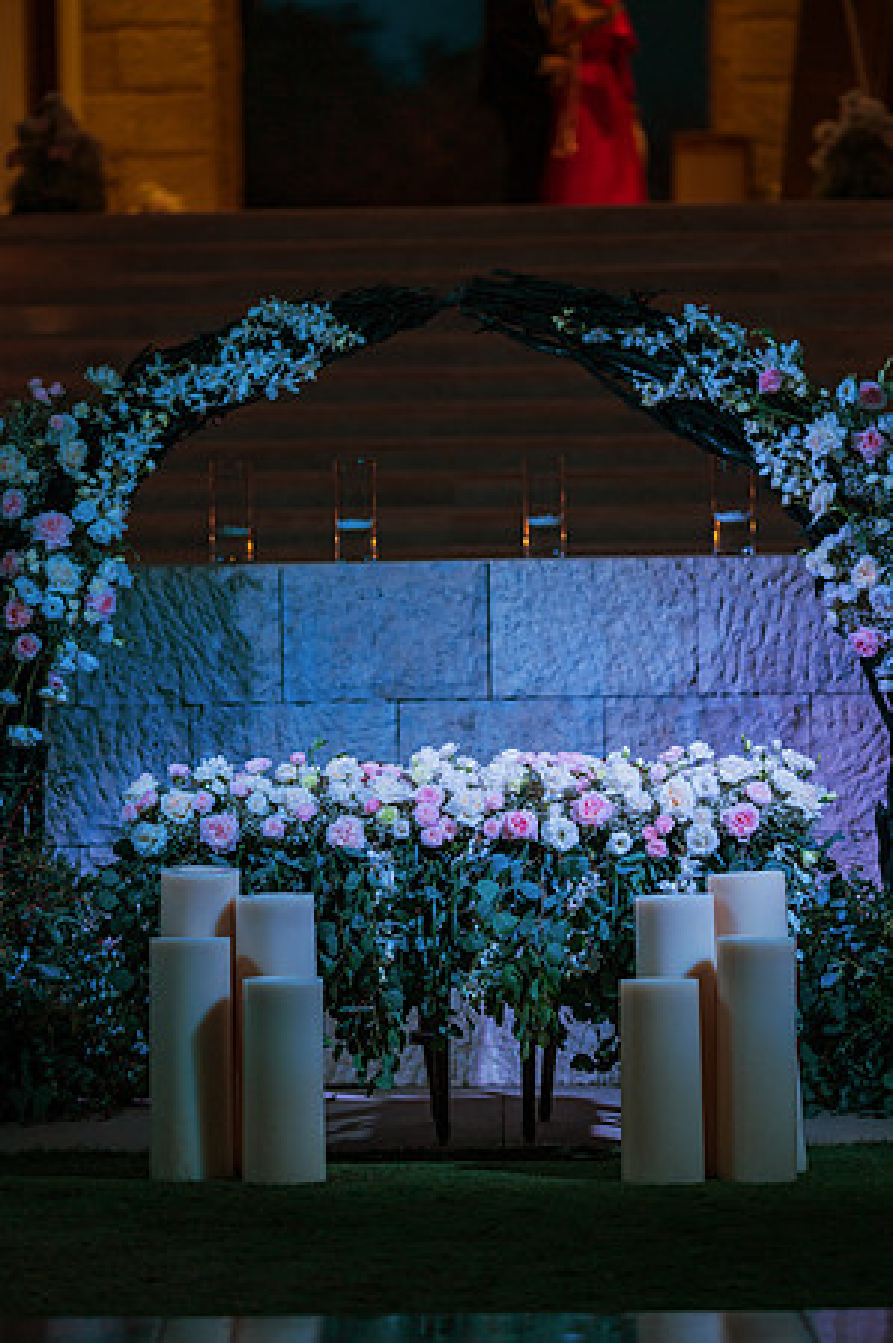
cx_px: 446
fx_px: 5034
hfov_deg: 10.1
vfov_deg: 15.2
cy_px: 672
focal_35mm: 135
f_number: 1.8
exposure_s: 1/500
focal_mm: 135
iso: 640
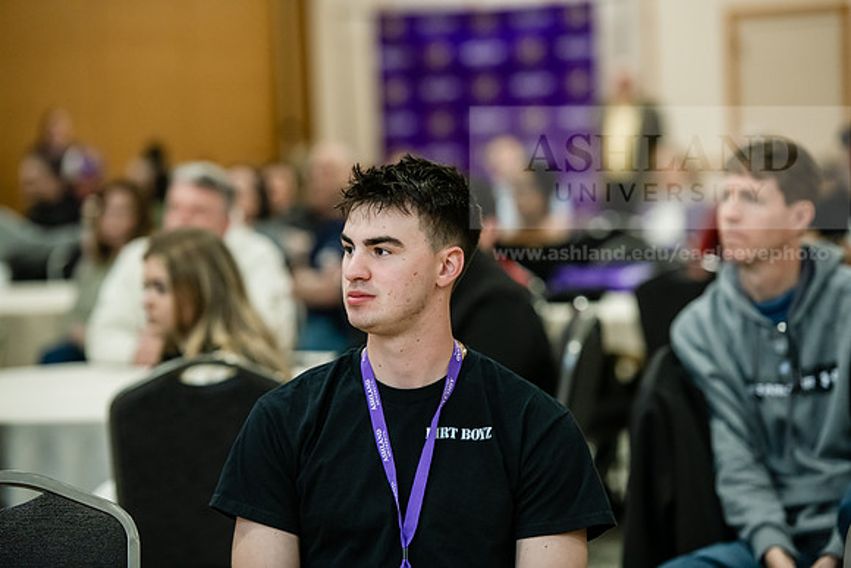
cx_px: 426
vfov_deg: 9.5
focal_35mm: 145
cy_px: 284
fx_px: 3428
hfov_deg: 14.2
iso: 1600
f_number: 3.2
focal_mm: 145
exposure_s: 1/160
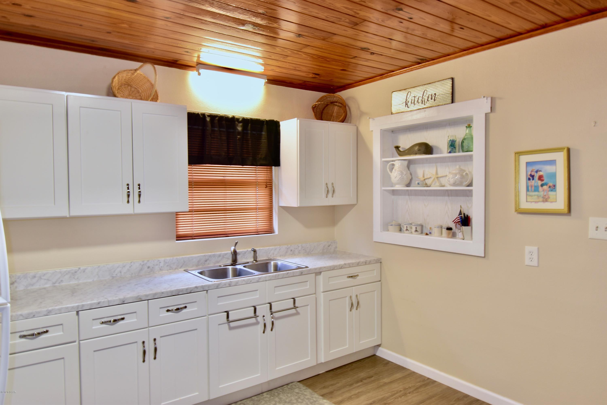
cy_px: 202
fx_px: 405
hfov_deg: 73.7
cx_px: 304
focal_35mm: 24
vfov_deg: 53.1
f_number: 13
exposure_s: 2
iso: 100
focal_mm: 16
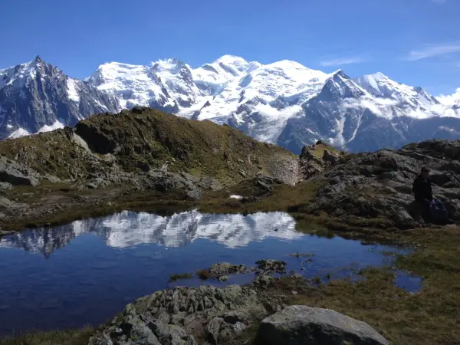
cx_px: 230
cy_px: 172
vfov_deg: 40.7
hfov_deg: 52.6
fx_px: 465
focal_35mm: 35
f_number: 2.4
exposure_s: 1/1842
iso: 50
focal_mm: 4.28
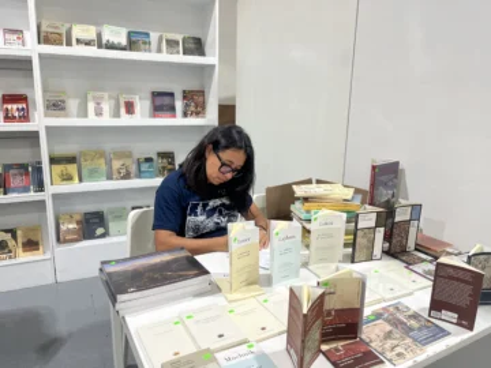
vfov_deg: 53.1
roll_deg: -1.4
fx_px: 369
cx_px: 246
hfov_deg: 67.3
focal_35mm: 26
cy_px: 184
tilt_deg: -14.0
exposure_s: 1/60
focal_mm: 5.1
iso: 80
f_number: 1.6
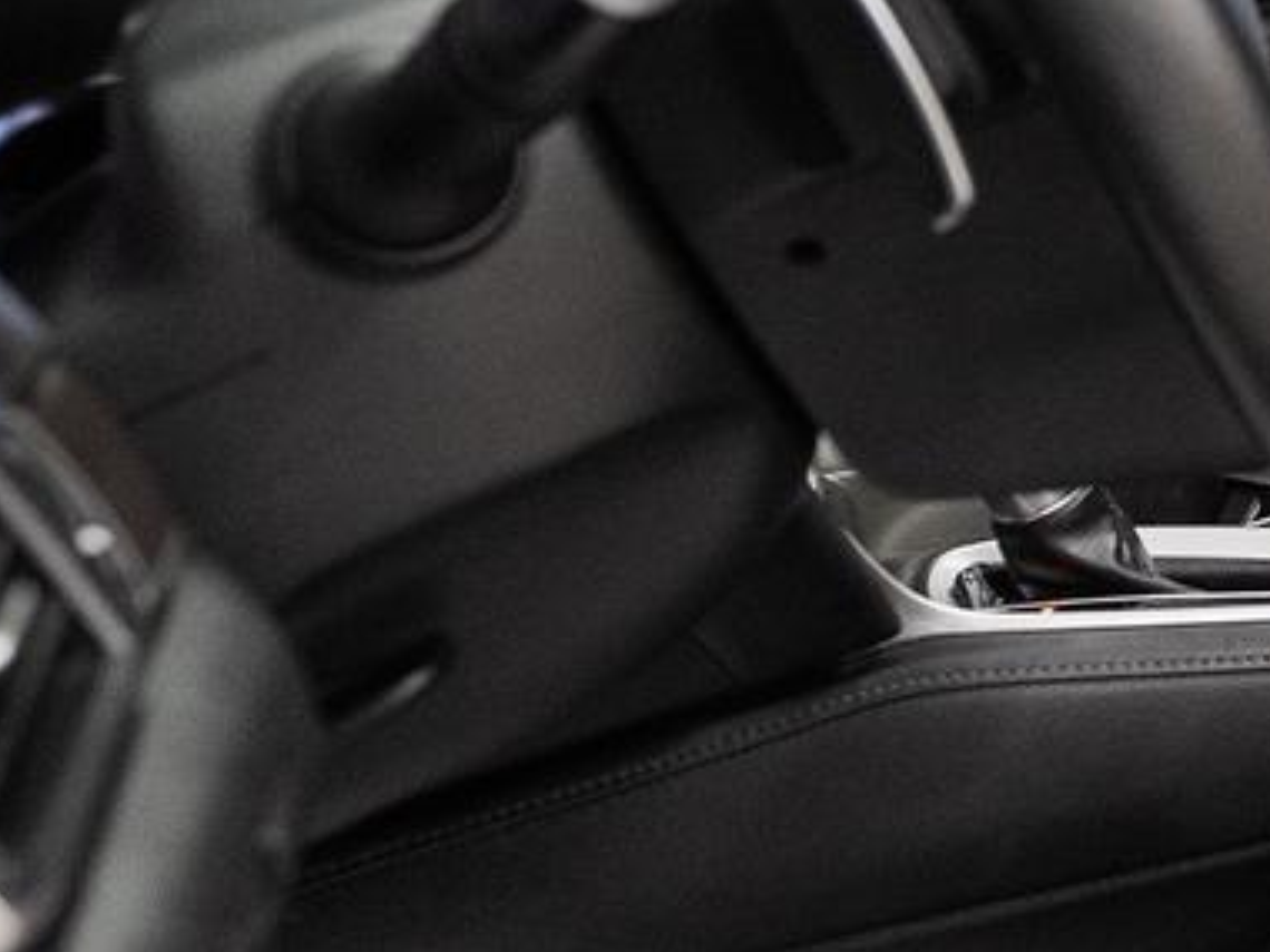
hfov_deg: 16.2
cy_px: -133
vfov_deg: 15.1
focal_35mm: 95
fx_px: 3485
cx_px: 2497
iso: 1000
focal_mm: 24
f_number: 3.5
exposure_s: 1/50
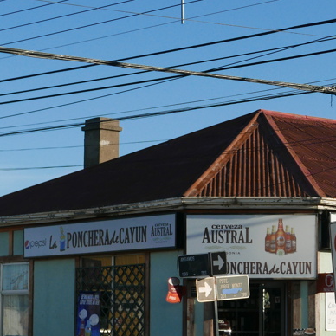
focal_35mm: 152
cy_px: 221
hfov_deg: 11.5
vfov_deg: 11.5
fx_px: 1669
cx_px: 262
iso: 200
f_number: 5.6
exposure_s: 1/800
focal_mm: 26.3
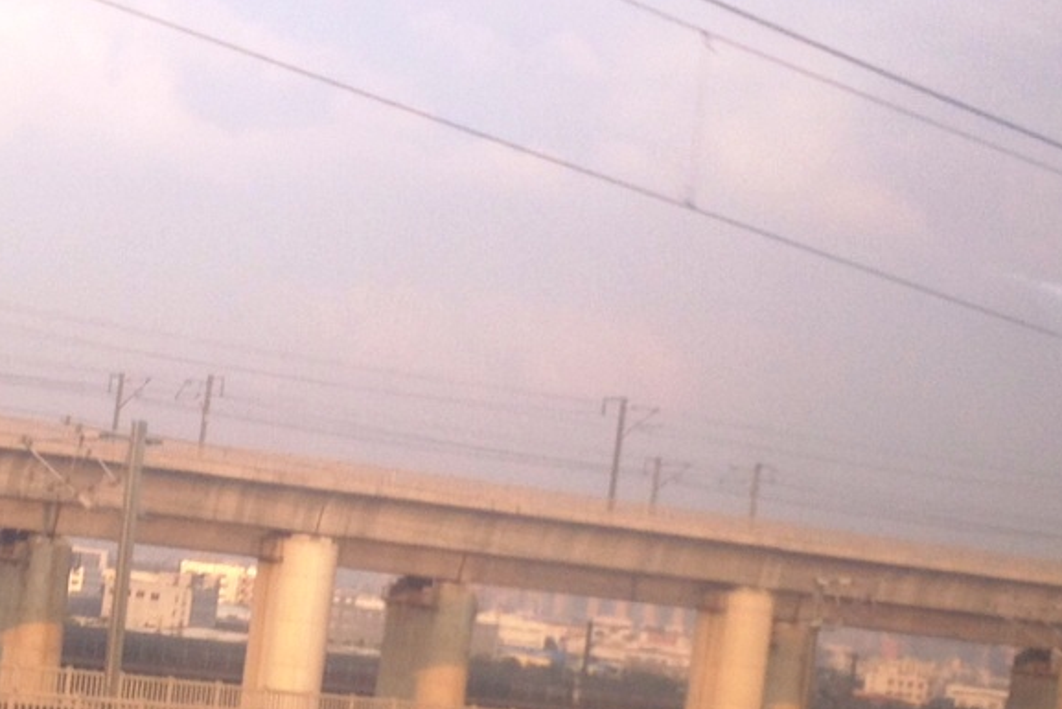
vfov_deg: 13.3
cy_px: 506
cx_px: 396
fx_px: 3039
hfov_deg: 19.8
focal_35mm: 103
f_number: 2.4
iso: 50
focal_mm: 4.28
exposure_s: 1/236
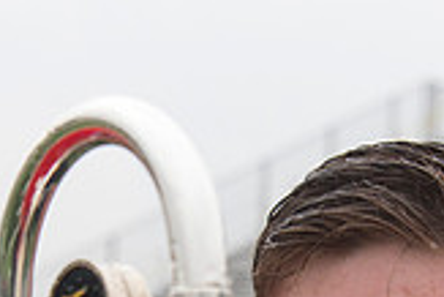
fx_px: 1666
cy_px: 525
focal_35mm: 135
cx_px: 308
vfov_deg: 9.7
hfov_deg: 15.1
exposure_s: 1/1600
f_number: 4
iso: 400
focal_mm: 38
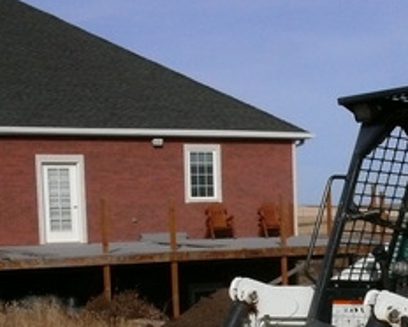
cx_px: 440
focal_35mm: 80
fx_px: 967
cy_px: 346
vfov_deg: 18.6
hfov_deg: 22.6
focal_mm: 7.4
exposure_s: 1/1000
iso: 400
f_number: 11
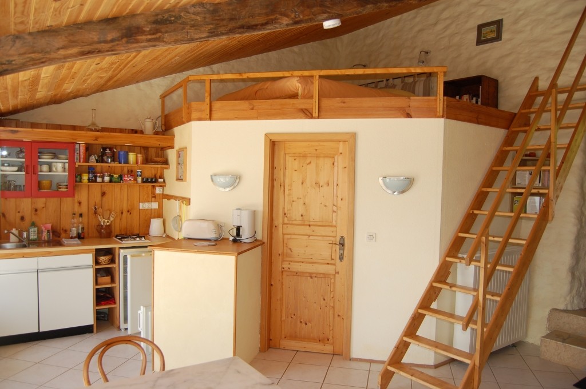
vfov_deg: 47.9
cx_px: 293
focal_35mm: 27
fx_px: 439
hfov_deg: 67.4
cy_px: 194
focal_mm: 18
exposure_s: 1/200
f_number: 3.5
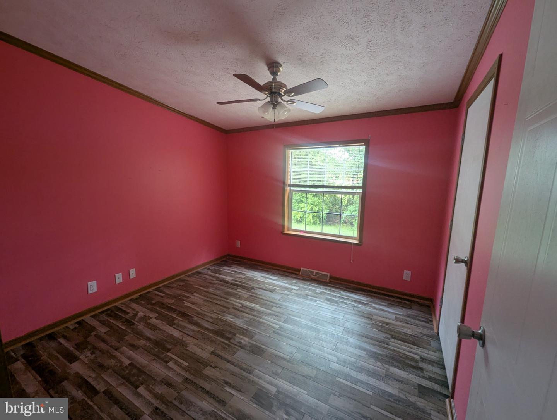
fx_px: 209
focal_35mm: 13
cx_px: 278
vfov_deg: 90.1
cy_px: 210
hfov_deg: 106.1
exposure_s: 1/23.8
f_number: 2.2
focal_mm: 1.95
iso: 97
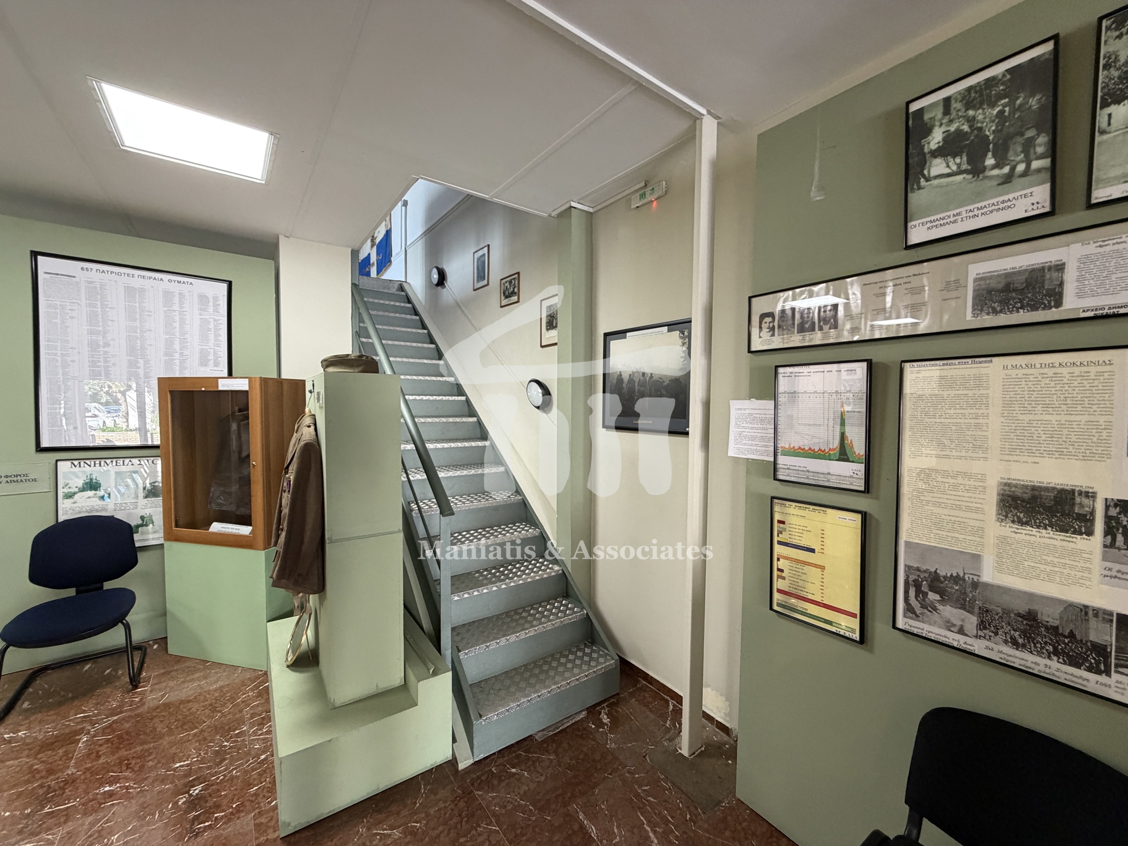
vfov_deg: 85.7
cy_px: 423
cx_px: 564
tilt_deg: -2.3
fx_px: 456
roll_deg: -0.5
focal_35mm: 14
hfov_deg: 102.1
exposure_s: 1/50
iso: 320
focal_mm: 2.22
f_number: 2.2
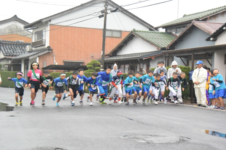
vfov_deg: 20.0
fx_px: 427
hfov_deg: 29.7
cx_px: 113
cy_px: 75
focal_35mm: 68
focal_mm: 25.2
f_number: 5.3
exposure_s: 1/400
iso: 3200
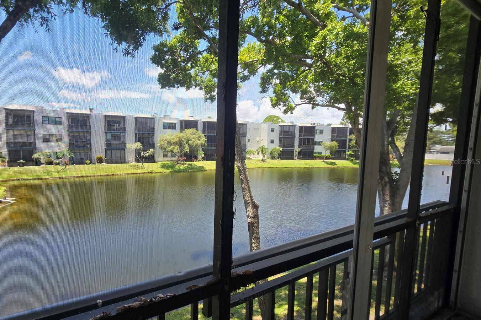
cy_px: 161
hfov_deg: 95.7
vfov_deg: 73.7
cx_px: 197
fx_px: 214
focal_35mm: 16
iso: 50
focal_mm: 2.2
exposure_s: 1/569
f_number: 2.2
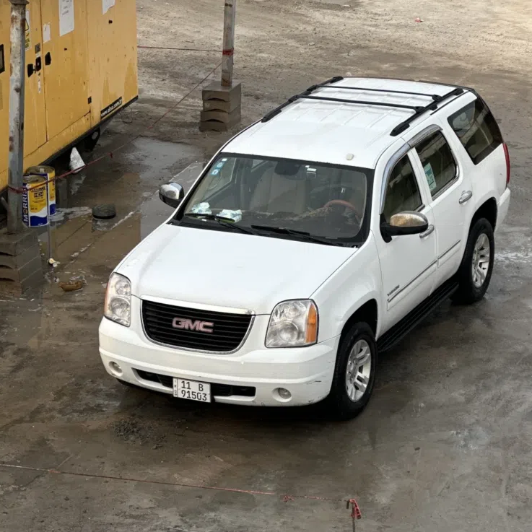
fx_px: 2191
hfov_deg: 13.8
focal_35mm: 126
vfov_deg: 13.8
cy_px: 261
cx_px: 361
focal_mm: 9
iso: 25
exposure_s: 1/178
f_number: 2.8
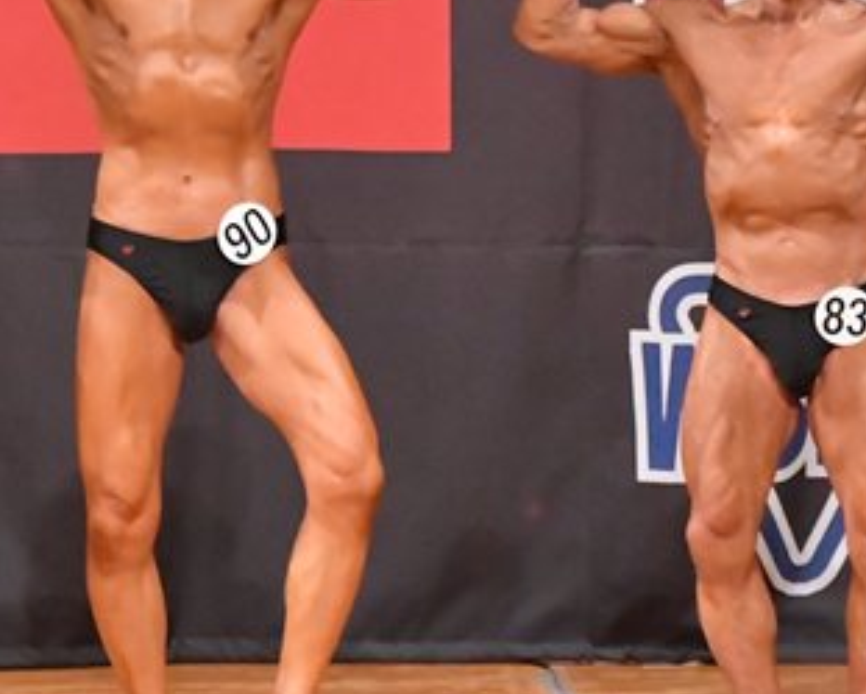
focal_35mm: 561
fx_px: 14383
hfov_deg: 3.4
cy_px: 226
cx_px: 809
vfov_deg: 2.8
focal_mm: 160
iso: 12800
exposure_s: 1/400
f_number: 5.6
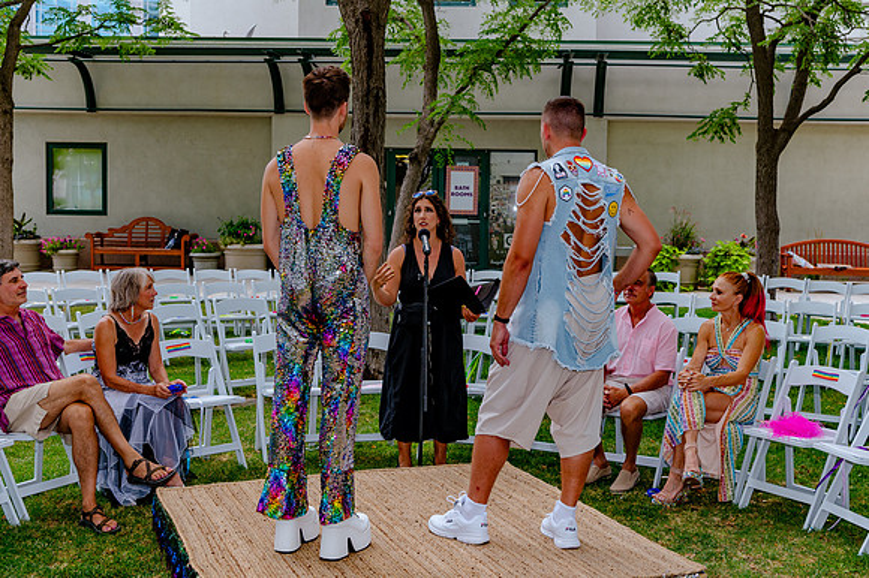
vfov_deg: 29.5
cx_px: 464
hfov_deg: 43.1
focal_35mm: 46
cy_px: 296
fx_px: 1100
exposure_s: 1/200
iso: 320
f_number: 5.6
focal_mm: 42
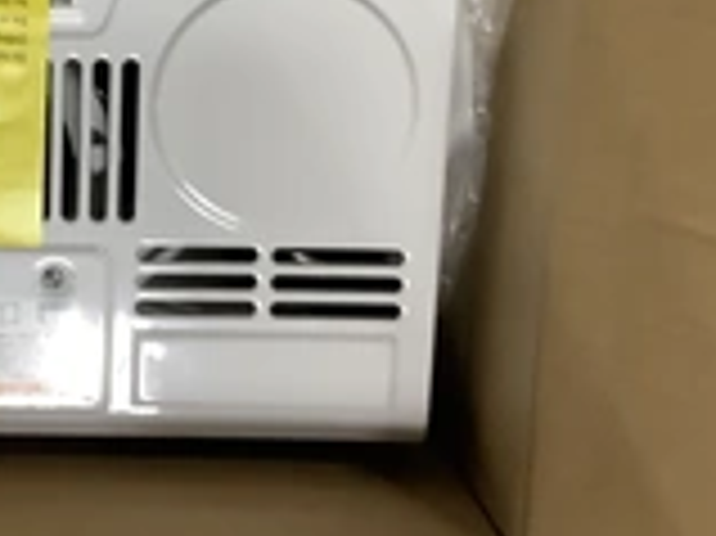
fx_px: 1612
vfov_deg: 18.7
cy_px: 95
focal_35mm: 78
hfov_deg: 24.0
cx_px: 5
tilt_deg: -77.7
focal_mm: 3.3
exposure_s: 1/40
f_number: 2.4
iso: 250
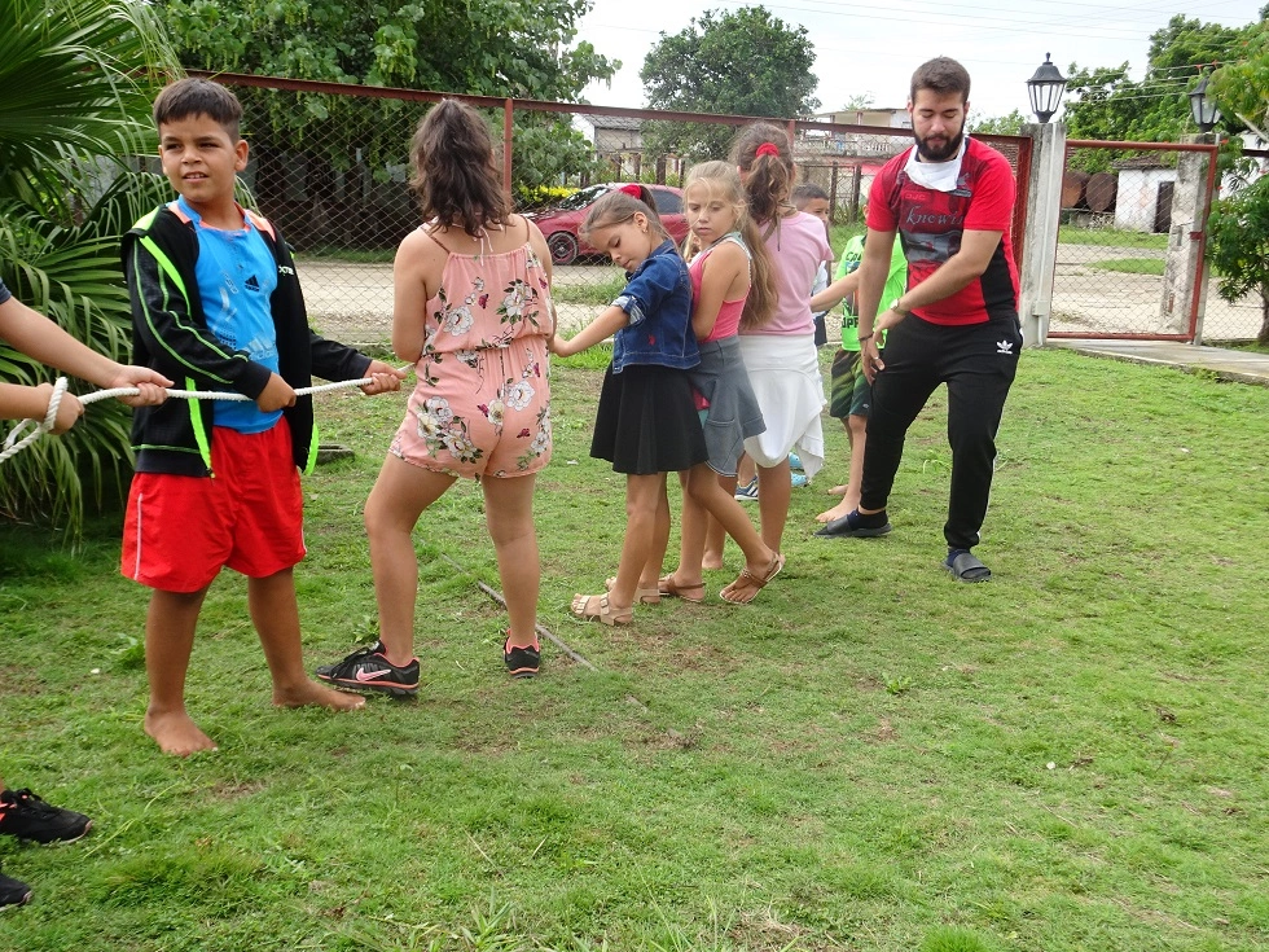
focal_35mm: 35
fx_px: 1283
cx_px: 634
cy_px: 476
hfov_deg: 52.6
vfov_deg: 40.7
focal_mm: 5.98
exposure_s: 1/320
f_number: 4
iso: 80
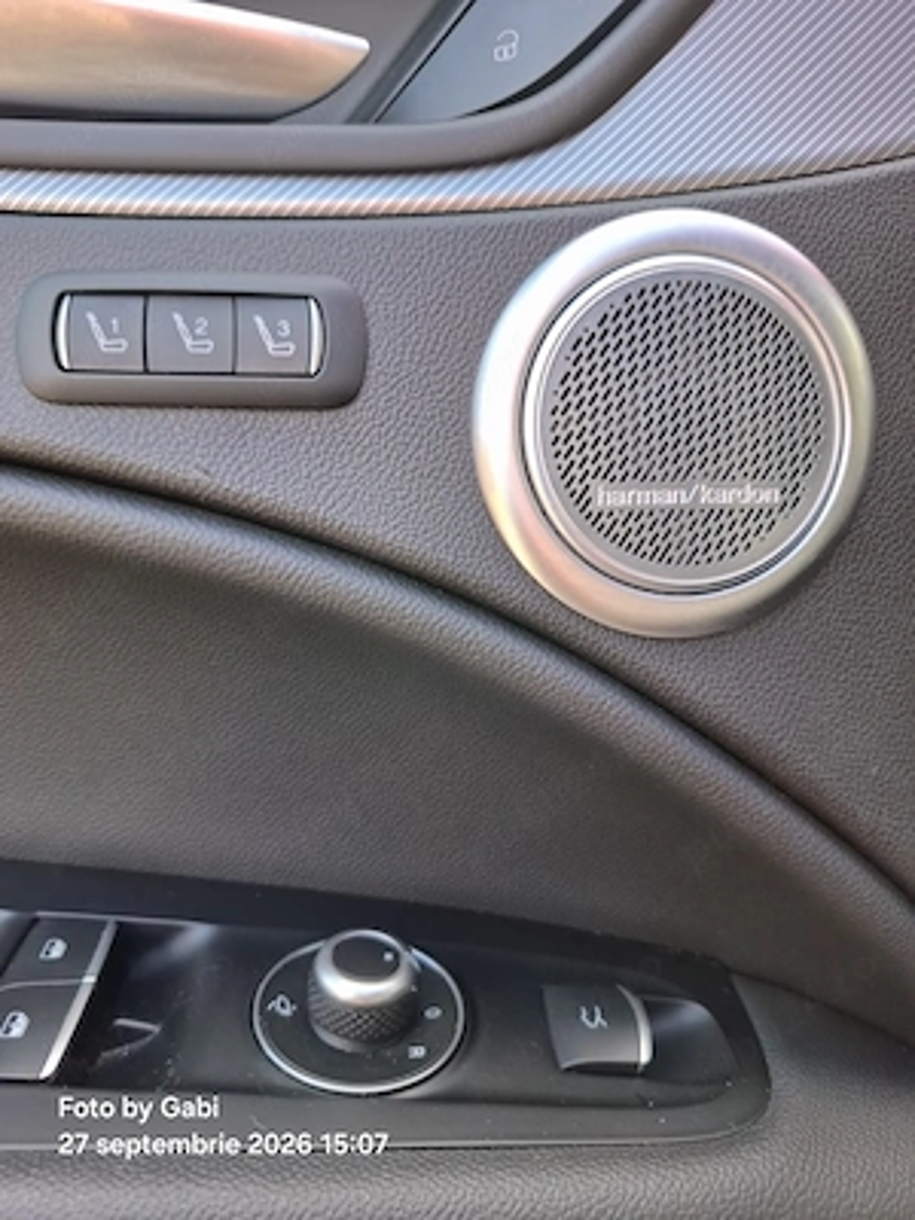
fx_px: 811
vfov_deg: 73.9
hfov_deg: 58.9
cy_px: 610
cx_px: 458
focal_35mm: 23
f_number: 1.8
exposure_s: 1/100
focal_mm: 5.54
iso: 50
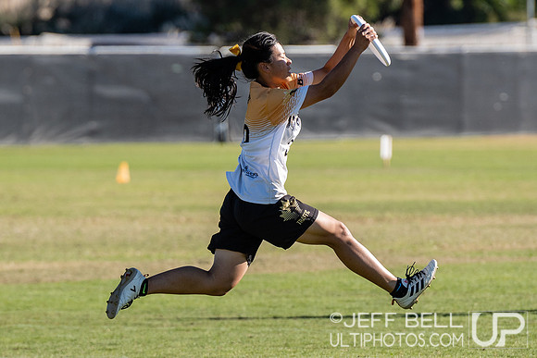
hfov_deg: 3.7
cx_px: 240
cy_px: 259
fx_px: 8234
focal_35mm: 552
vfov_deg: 2.5
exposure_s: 1/2500
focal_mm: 200
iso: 200
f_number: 4
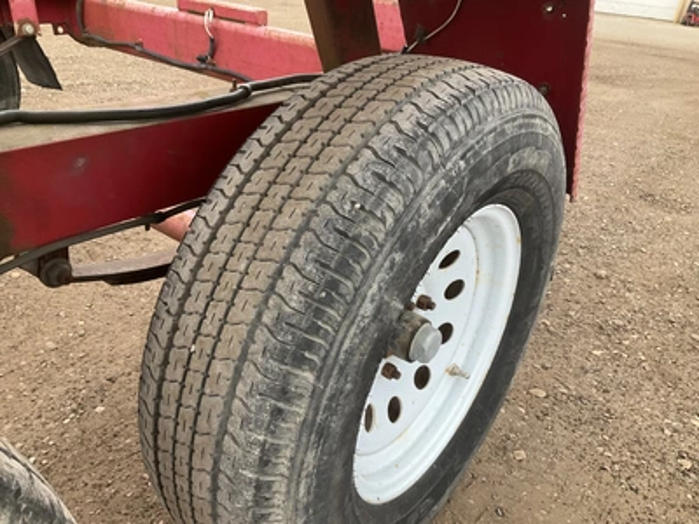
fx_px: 586
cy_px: 262
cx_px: 350
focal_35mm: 29
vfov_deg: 48.2
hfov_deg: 61.7
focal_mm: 3
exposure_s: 1/122
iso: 50
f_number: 1.8
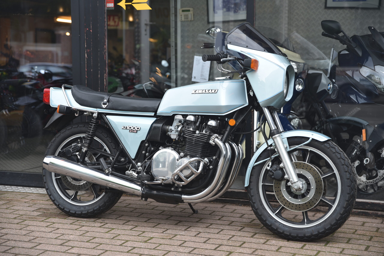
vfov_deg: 19.5
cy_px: 128
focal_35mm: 70
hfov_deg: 28.8
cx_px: 192
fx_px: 747
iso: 100
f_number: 2.8
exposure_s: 1/60
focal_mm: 70
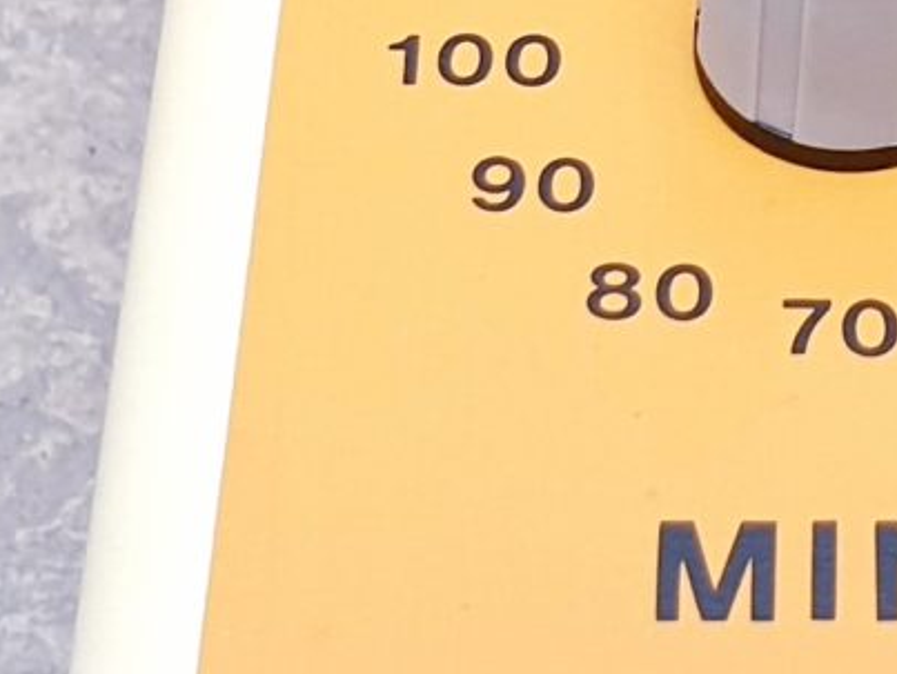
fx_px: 4279
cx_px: 1048
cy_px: -162
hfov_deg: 11.7
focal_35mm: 165
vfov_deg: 8.9
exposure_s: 1/50
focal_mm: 4.3
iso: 64
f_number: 2.4
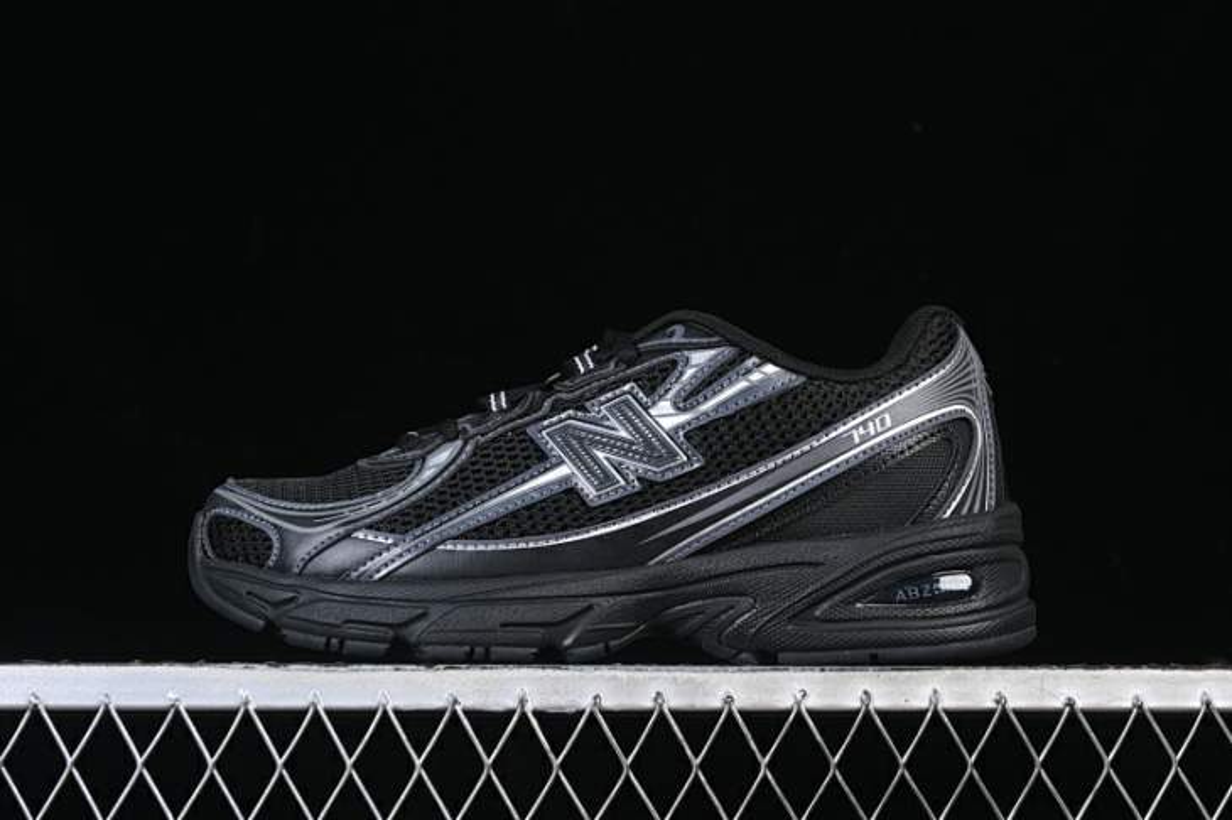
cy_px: 410
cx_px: 616
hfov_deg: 27.0
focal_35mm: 75
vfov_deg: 18.2
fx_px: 2565
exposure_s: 1/60
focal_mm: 50
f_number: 6.3
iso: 160
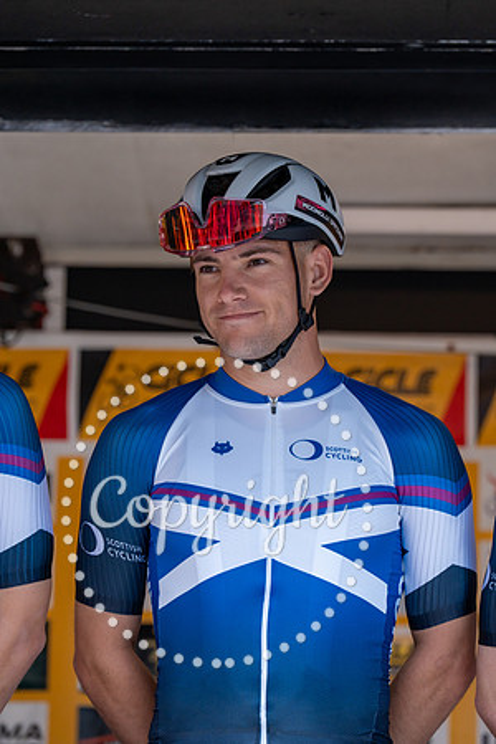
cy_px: 372
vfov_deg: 10.6
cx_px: 248
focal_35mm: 194
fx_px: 4009
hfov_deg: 7.1
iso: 1250
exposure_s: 1/1000
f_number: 5.6
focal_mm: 194
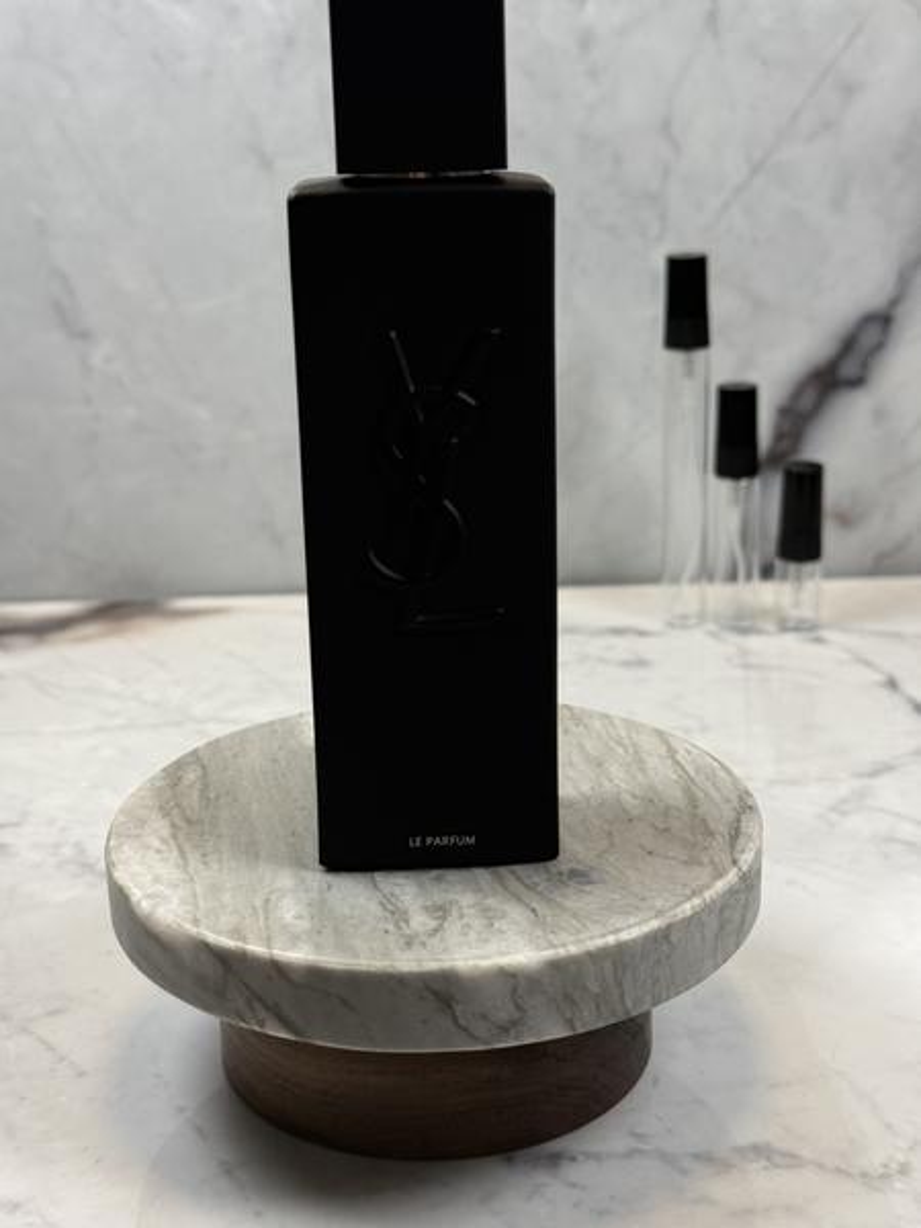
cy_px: 614
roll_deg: +1.0
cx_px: 460
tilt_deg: -16.9
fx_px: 1703
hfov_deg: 30.3
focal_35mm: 48
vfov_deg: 39.7
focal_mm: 6.76
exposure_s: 1/228
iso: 160
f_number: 1.78
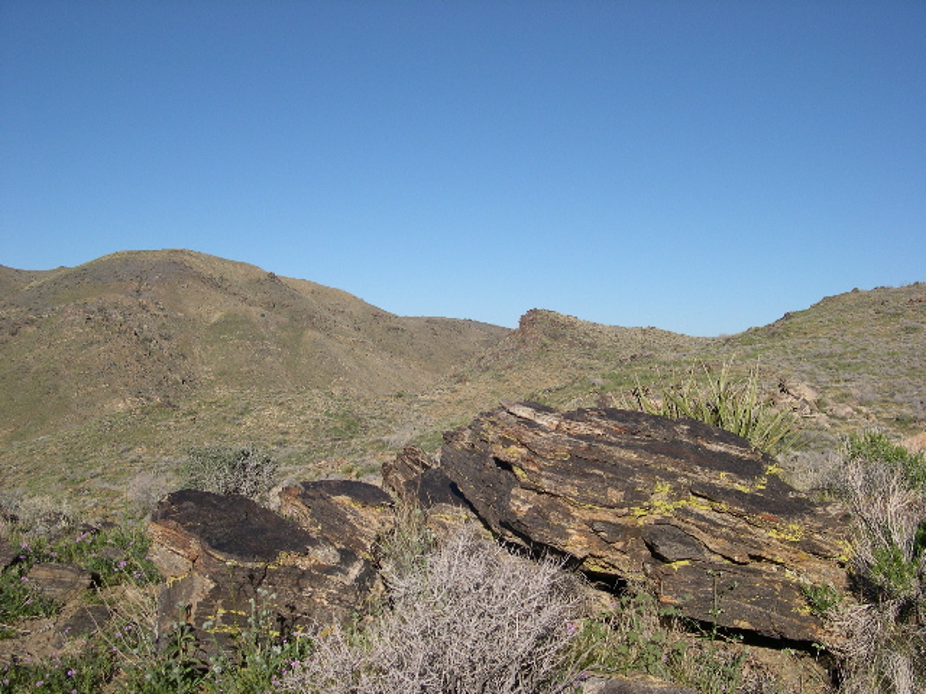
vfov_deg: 37.7
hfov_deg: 49.0
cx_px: 463
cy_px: 347
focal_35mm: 38
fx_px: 1017
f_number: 7.6
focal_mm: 8
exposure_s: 1/333
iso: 100
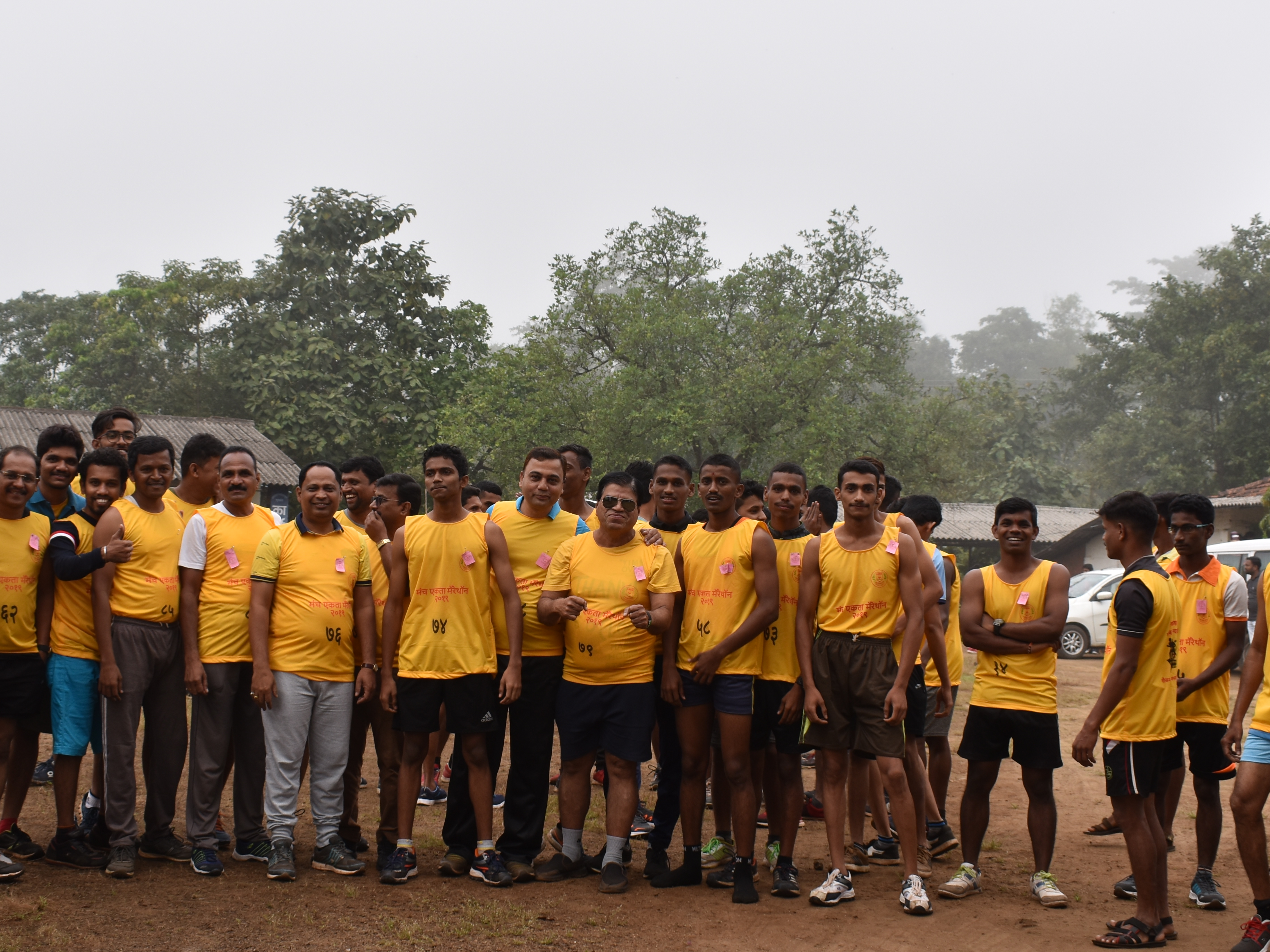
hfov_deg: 36.8
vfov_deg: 28.0
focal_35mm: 52
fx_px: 1908
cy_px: 471
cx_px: 570
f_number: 5.6
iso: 100
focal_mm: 22
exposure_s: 1/160
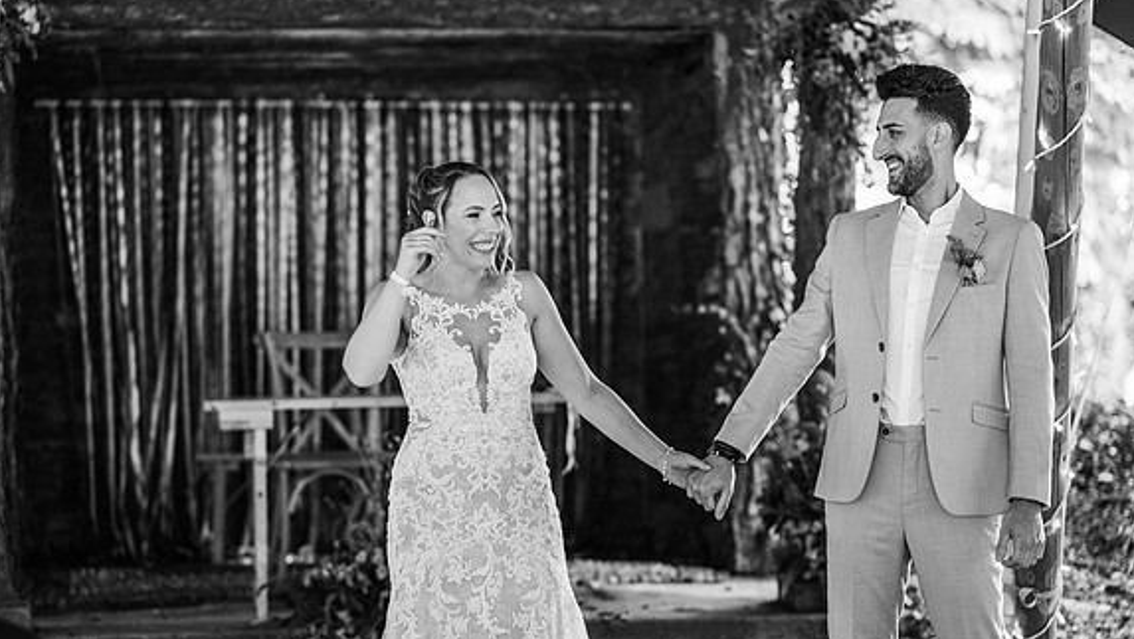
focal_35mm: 90
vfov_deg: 13.5
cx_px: 564
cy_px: 368
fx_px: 2708
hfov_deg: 23.7
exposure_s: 1/200
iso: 1000
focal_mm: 85
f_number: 2.2
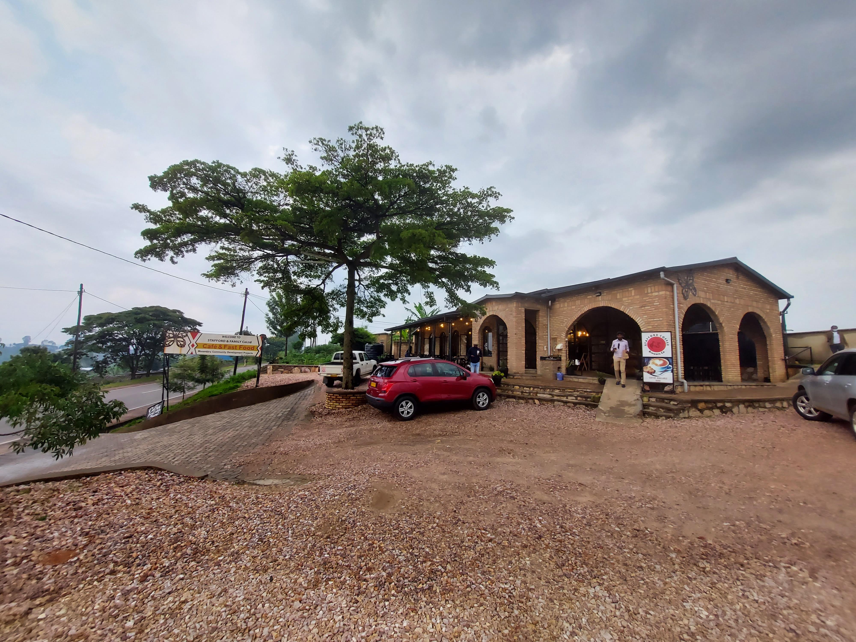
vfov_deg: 89.9
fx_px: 321
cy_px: 321
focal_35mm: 13
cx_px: 428
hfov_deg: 106.2
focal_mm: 1.74
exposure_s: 1/100
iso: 80
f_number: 2.2
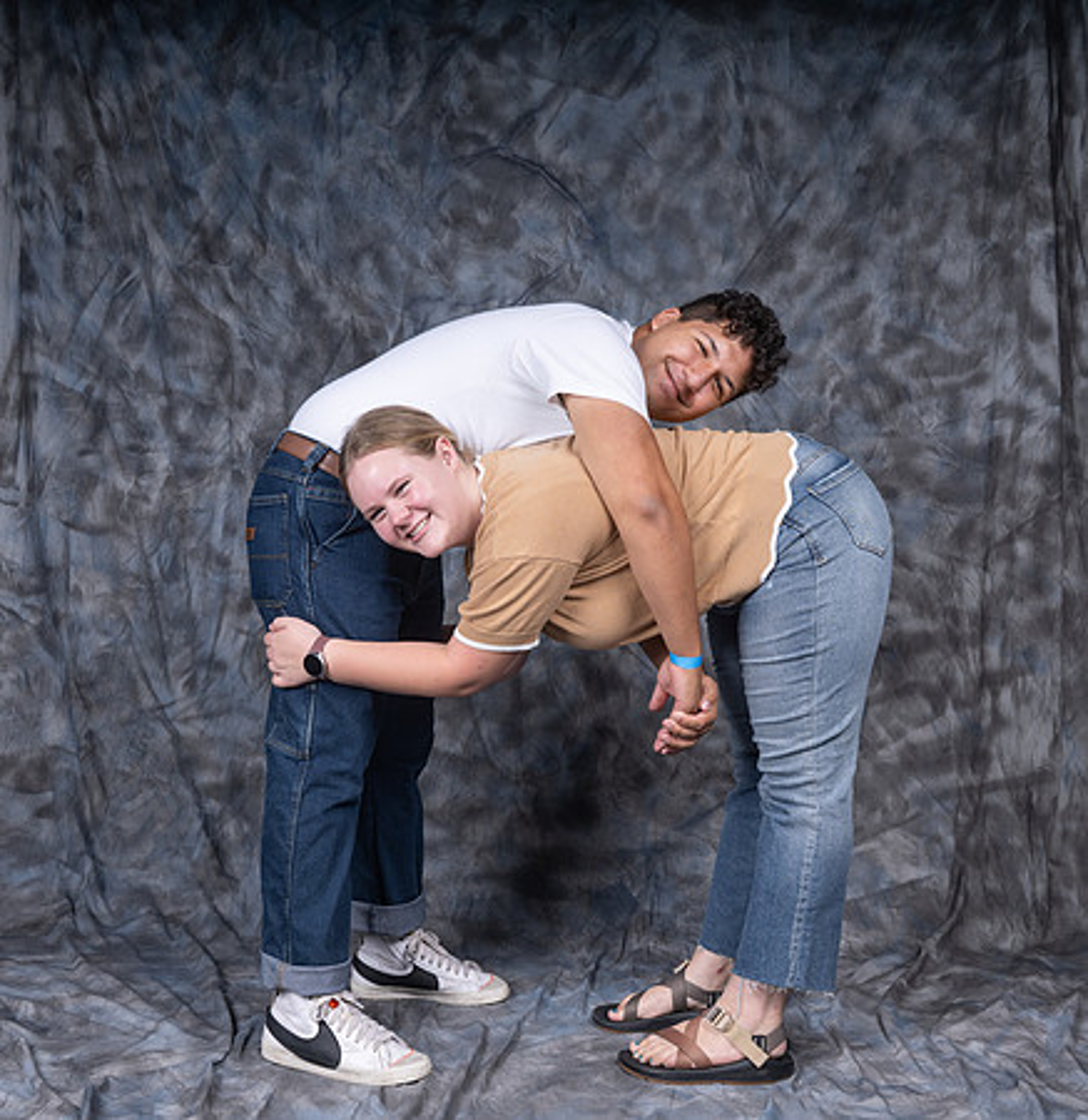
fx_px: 1493
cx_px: 497
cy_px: 560
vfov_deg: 41.1
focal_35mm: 41
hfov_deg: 40.0
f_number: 8
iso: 100
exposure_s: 1/250
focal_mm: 32
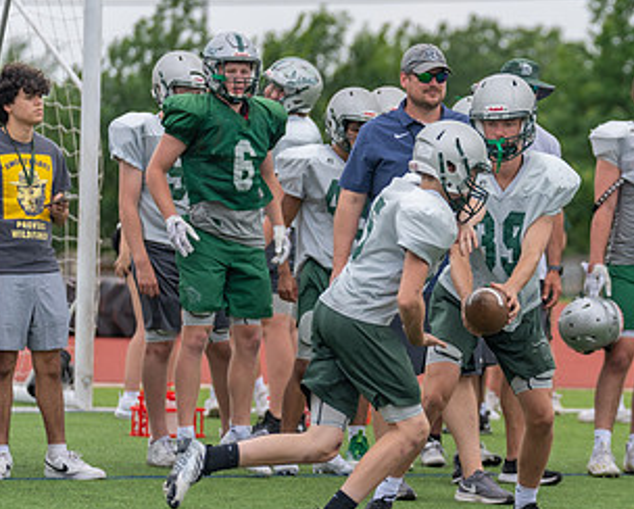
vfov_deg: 5.6
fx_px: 5204
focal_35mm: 277
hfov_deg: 7.0
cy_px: 330
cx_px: 438
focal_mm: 155
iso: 160
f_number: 3.5
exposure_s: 1/1250
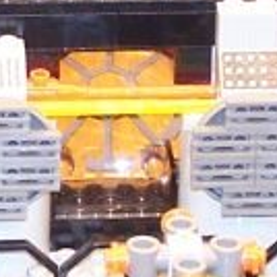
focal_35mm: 633
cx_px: -207
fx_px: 5731
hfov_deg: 2.8
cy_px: 444
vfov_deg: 2.8
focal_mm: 15.6
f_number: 3.2
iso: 140
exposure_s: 1/3
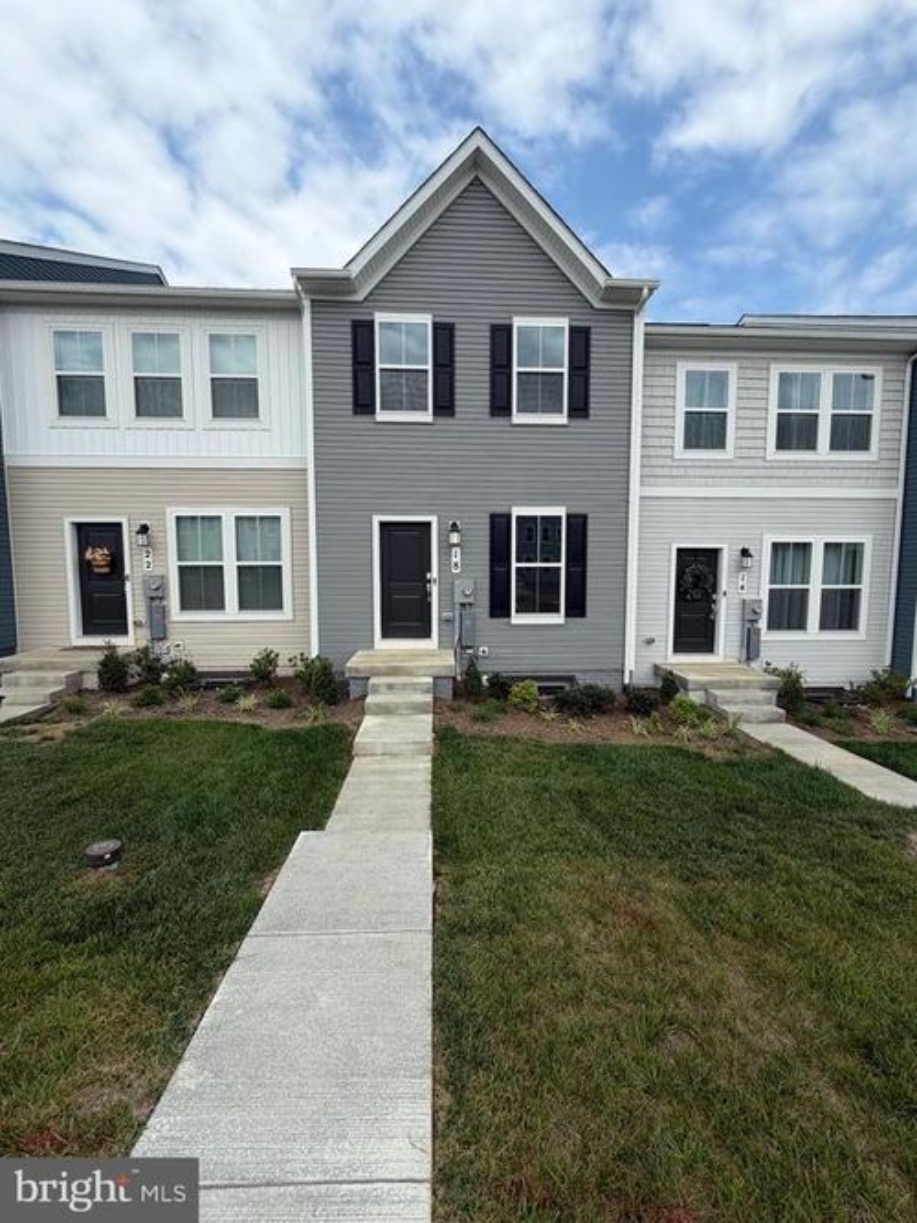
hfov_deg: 85.7
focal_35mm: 14
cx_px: 458
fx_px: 495
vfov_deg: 102.1
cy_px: 612
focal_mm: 2.22
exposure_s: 1/876
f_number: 2.2
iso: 25
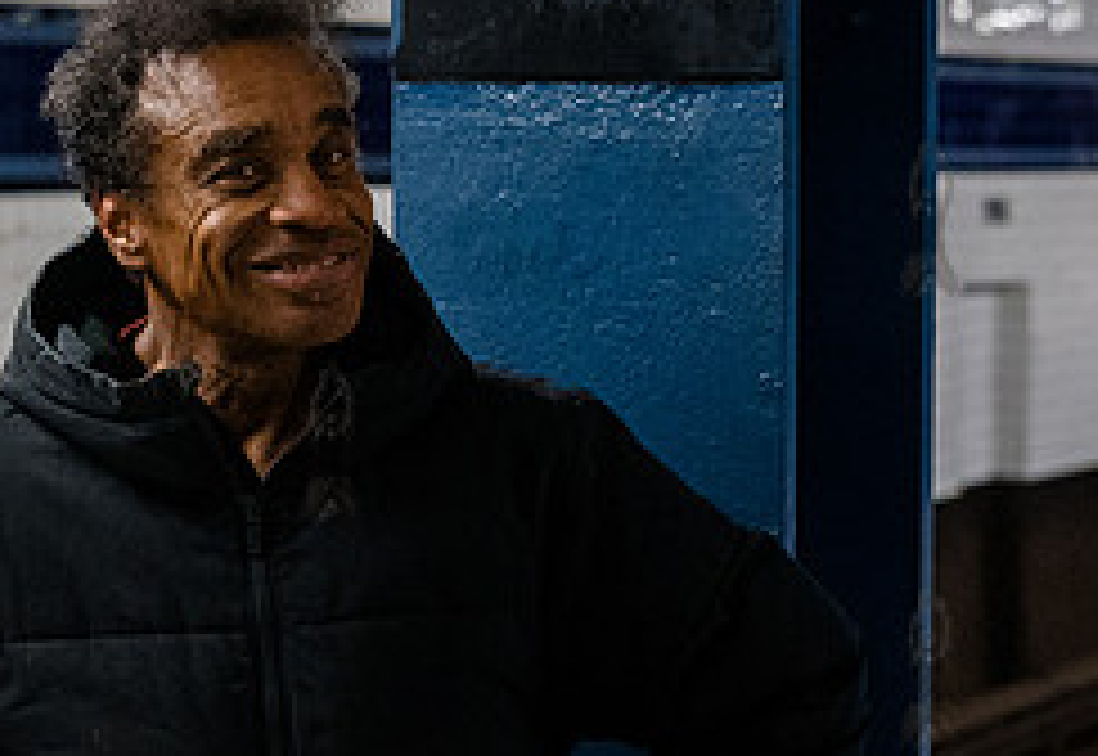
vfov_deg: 10.4
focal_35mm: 135
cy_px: 313
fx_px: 4159
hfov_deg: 15.0
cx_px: 423
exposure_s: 1/160
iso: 8000
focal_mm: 48
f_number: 3.5
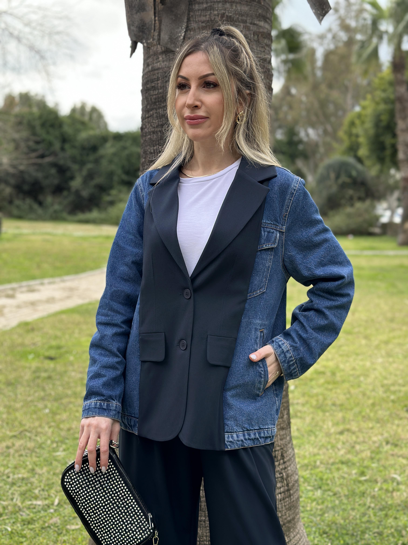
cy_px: 272
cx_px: 204
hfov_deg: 30.3
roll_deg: -2.8
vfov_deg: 39.7
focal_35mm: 48
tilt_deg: -5.6
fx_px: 754
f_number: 1.78
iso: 80
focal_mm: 6.86
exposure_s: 1/584
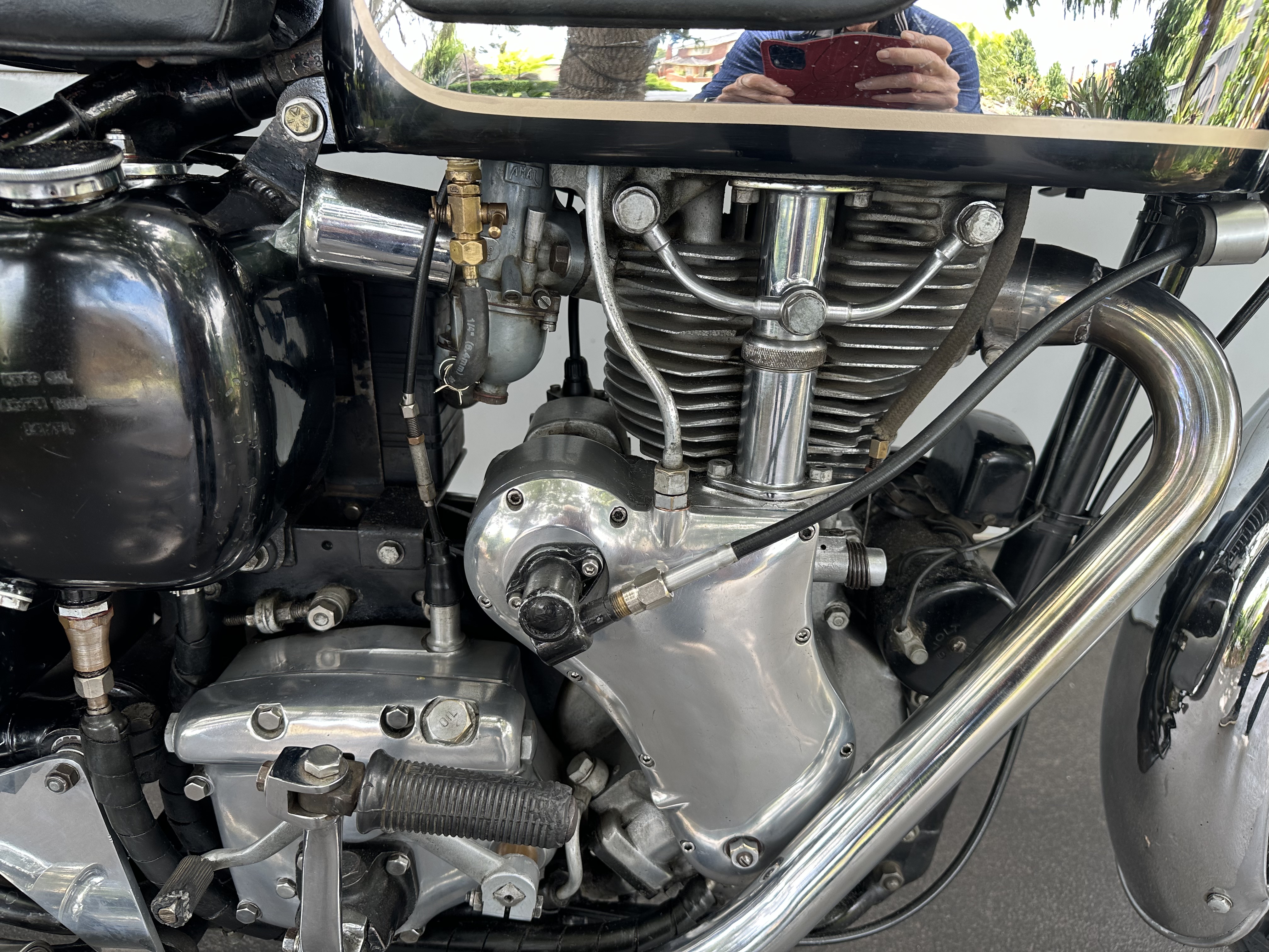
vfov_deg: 56.8
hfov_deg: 71.6
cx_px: 634
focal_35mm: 24
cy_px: 476
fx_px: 880
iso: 64
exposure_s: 1/121
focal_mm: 6.86
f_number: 1.78
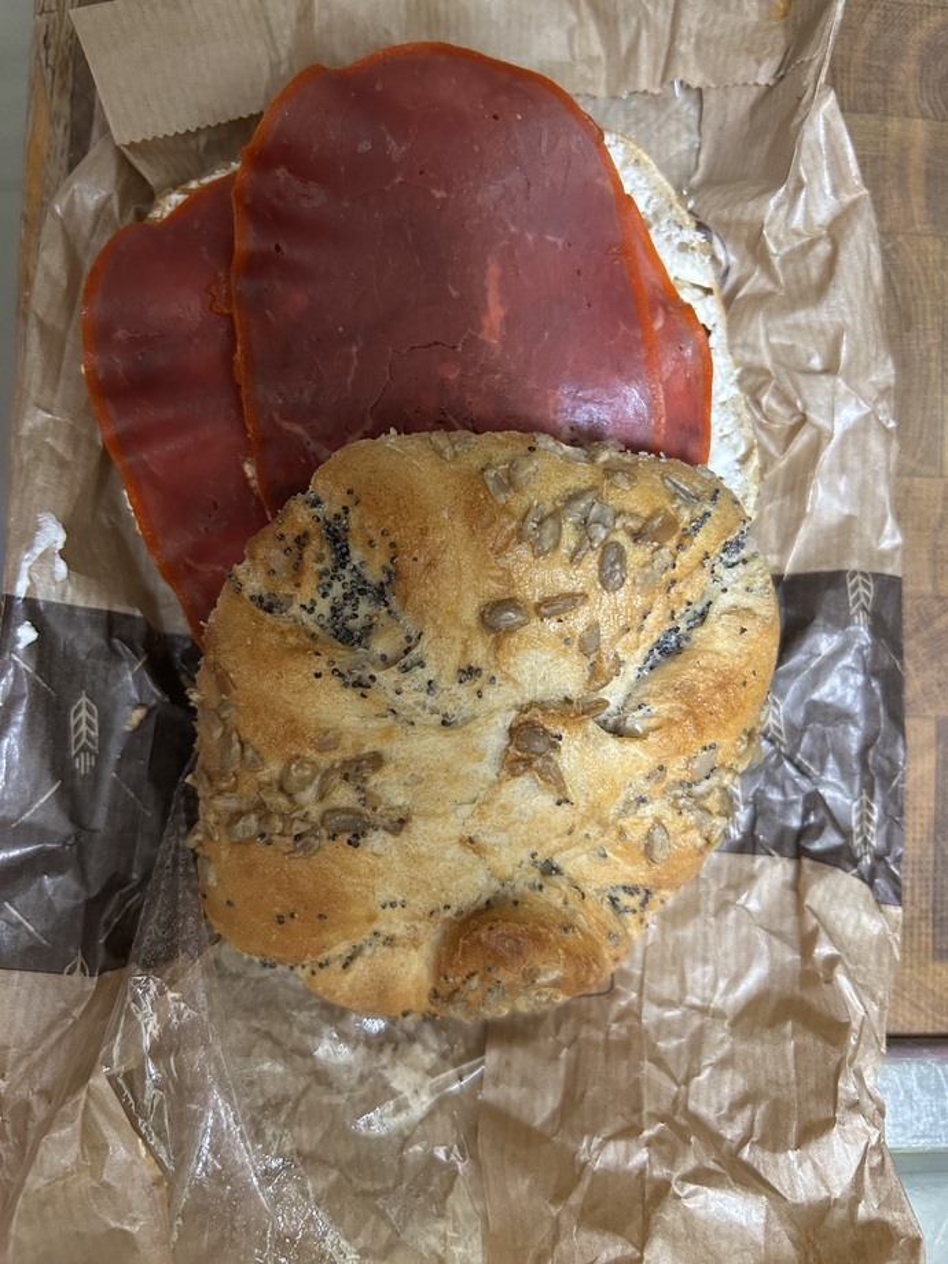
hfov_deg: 53.1
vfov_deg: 67.3
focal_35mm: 26
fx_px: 949
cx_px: 474
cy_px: 632
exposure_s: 1/50
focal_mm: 5.7
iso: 320
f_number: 1.5
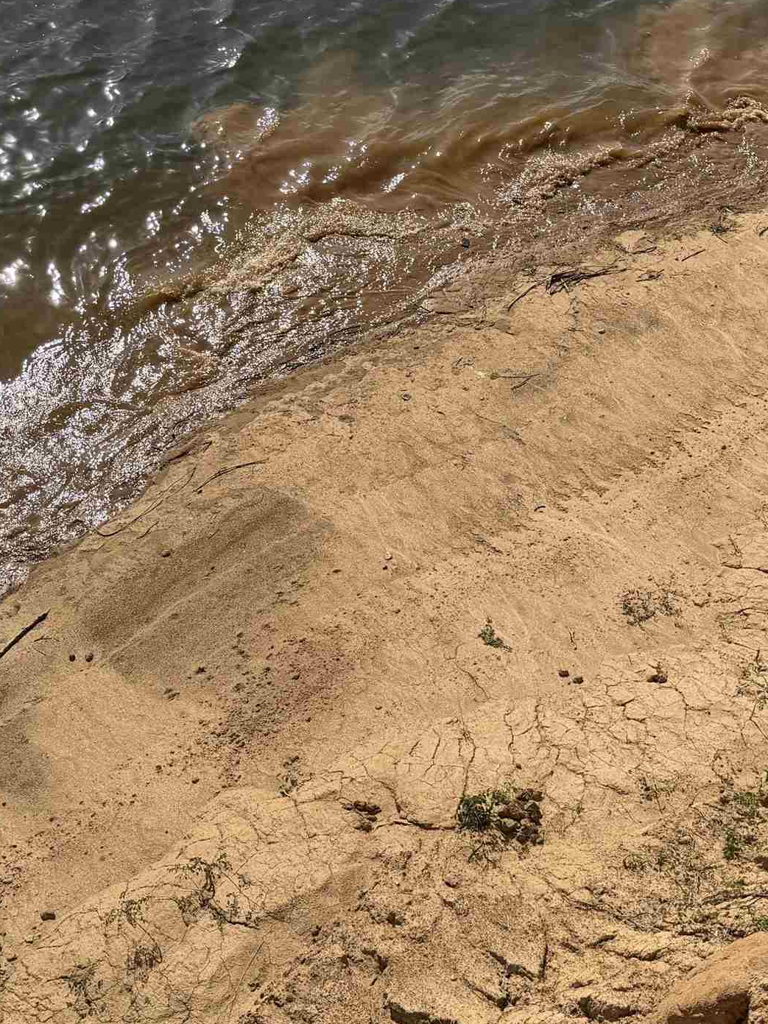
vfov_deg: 36.0
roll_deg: -6.4
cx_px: 416
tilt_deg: -43.3
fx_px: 1568
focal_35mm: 53
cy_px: 392
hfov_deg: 27.5
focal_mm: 6.76
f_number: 1.78
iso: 80
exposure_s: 1/7353
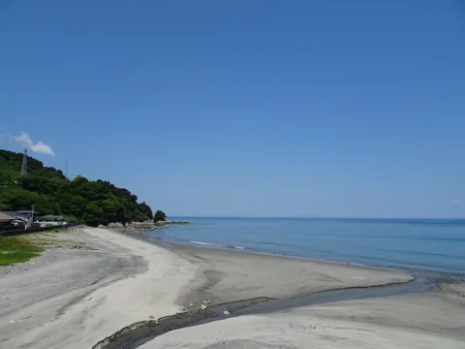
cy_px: 174
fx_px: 322
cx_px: 232
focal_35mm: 24
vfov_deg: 56.8
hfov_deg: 71.6
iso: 80
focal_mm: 4.1
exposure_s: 1/1600
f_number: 3.5
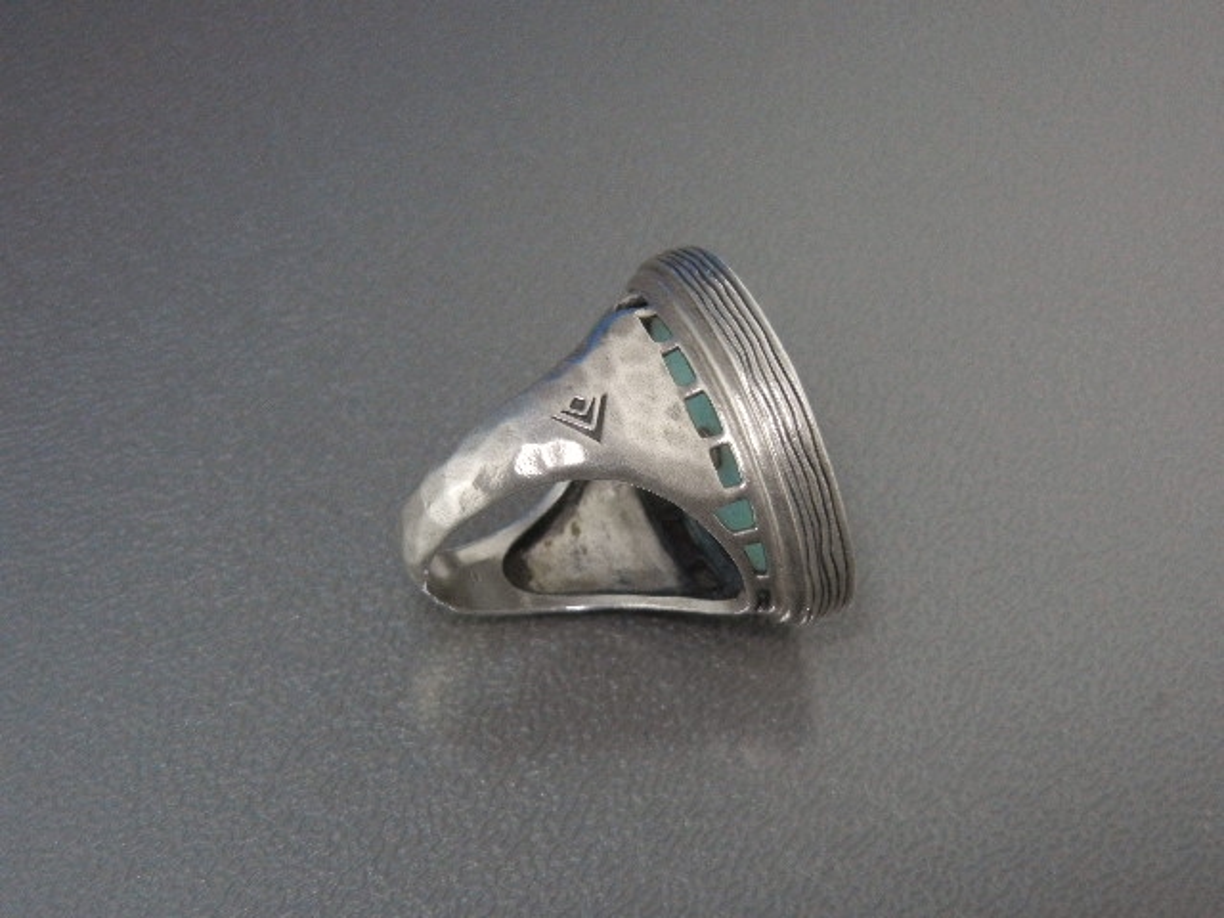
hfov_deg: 32.7
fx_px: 2086
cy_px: 459
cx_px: 612
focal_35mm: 59
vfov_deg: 24.8
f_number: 8
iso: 800
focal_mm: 10.6
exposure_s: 1/30
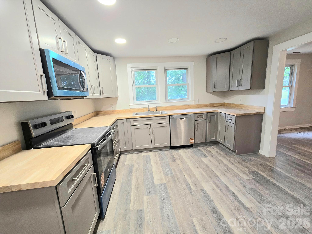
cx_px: 156
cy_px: 117
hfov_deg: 106.2
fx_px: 117
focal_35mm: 13
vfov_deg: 89.9
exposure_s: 1/60.2
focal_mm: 2.2
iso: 200
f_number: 2.2
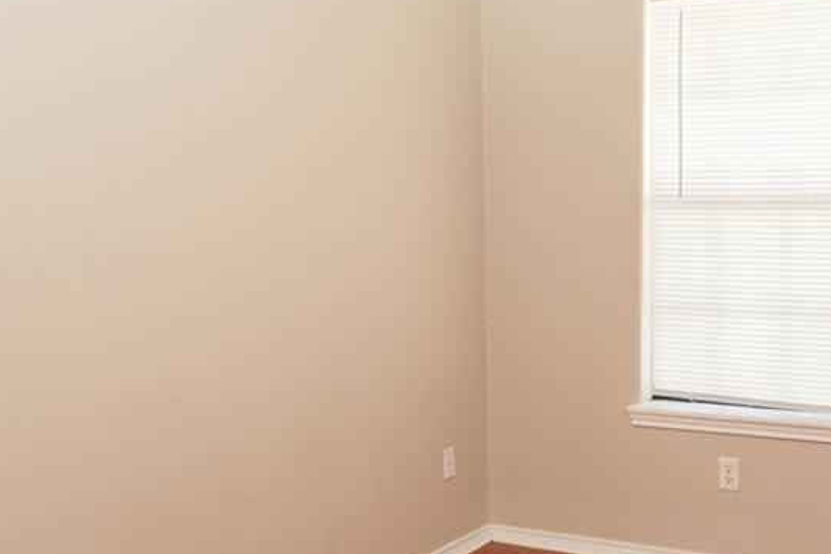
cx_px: 593
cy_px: 336
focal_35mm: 46
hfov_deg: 41.8
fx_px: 1062
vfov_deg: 29.2
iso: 800
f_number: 2.8
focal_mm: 24
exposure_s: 1/160
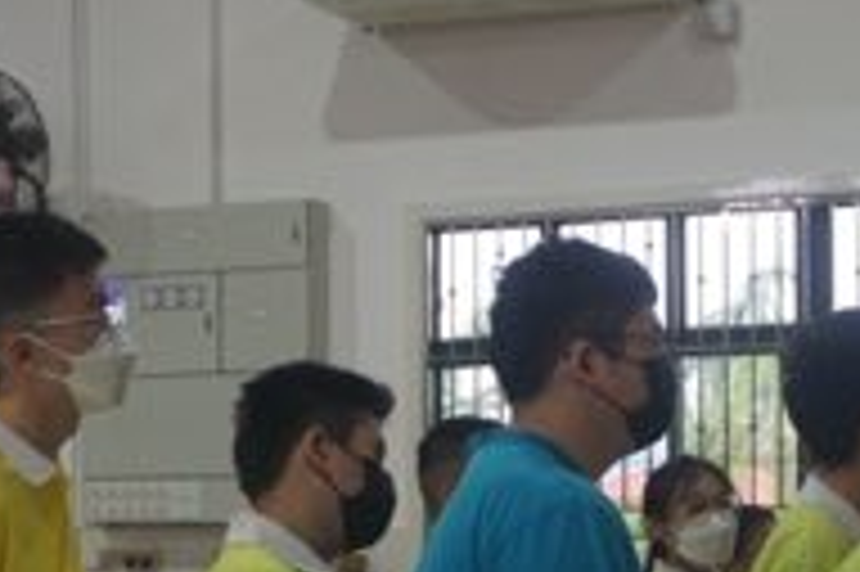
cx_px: 662
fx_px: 2608
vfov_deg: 12.3
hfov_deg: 18.6
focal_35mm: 109
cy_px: 599
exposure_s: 1/160
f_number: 4.5
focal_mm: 29
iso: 500
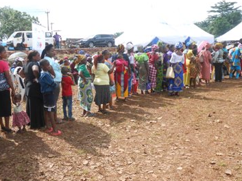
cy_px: 95
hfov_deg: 55.1
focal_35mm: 33
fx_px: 231
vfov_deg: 43.0
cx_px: 102
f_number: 3.5
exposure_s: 1/400
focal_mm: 4.6
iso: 80
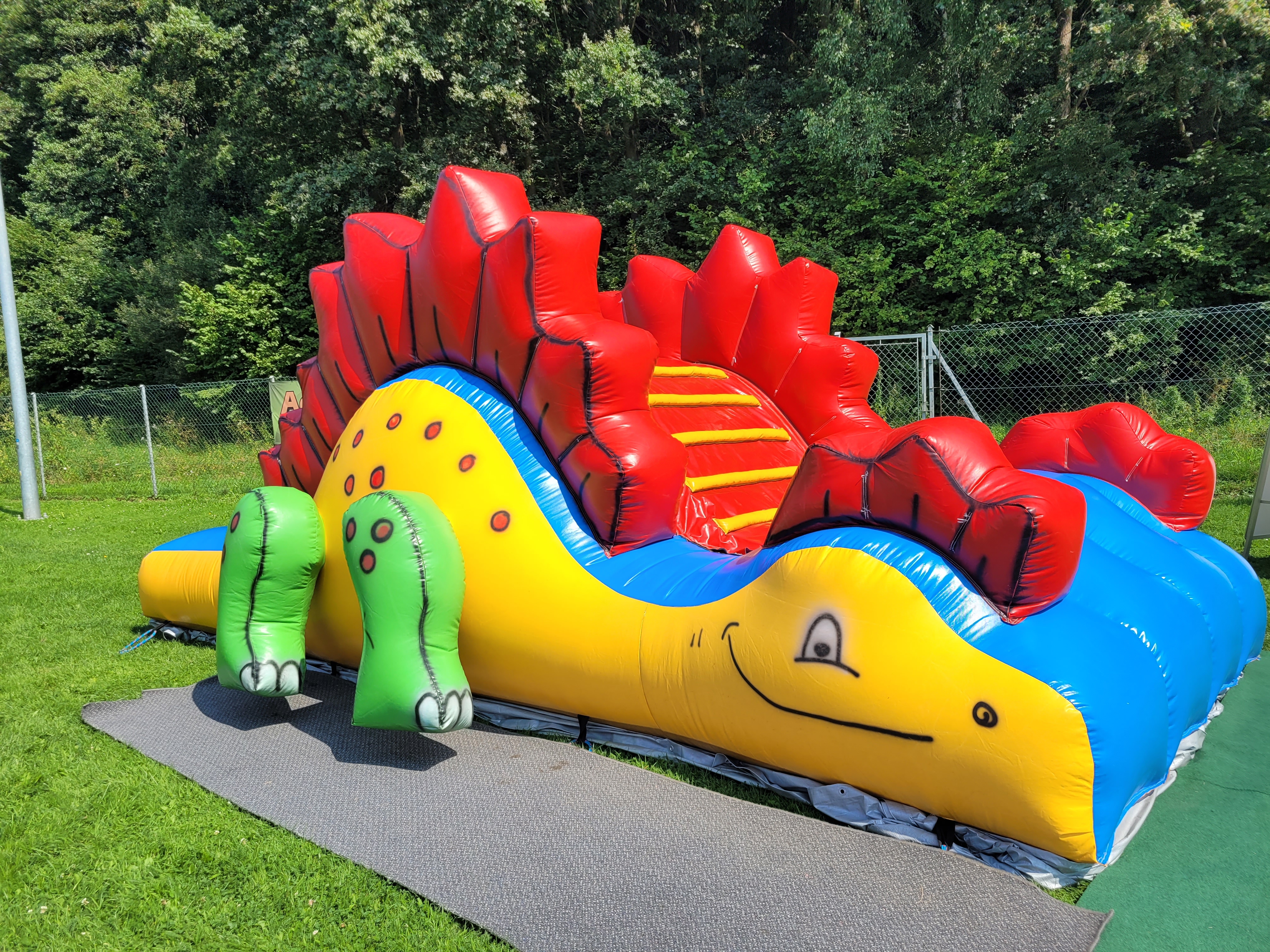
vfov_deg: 53.1
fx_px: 954
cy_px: 476
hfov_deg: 67.3
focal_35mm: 26
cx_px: 635
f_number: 1.8
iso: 40
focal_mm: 5.4
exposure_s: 1/2043
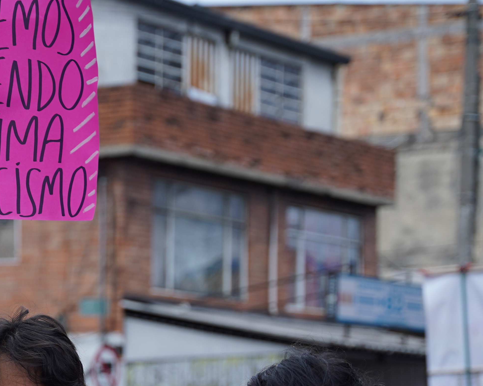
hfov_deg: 12.6
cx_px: 0
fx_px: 2157
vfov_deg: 10.2
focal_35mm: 151
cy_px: 367
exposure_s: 1/800
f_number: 2.8
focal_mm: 52.3
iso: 100
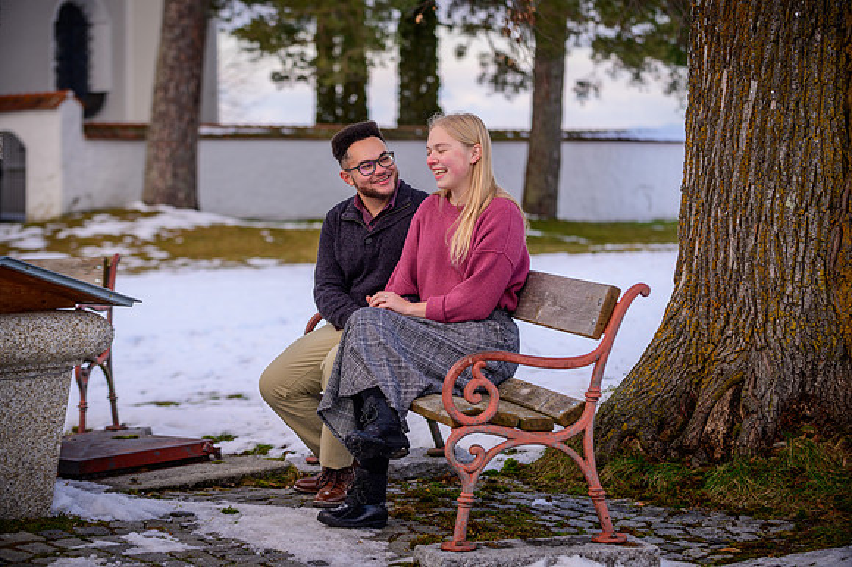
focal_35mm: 95
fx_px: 2247
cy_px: 284
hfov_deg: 21.5
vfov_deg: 14.4
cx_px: 426
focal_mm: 95
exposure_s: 1/250
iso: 250
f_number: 4
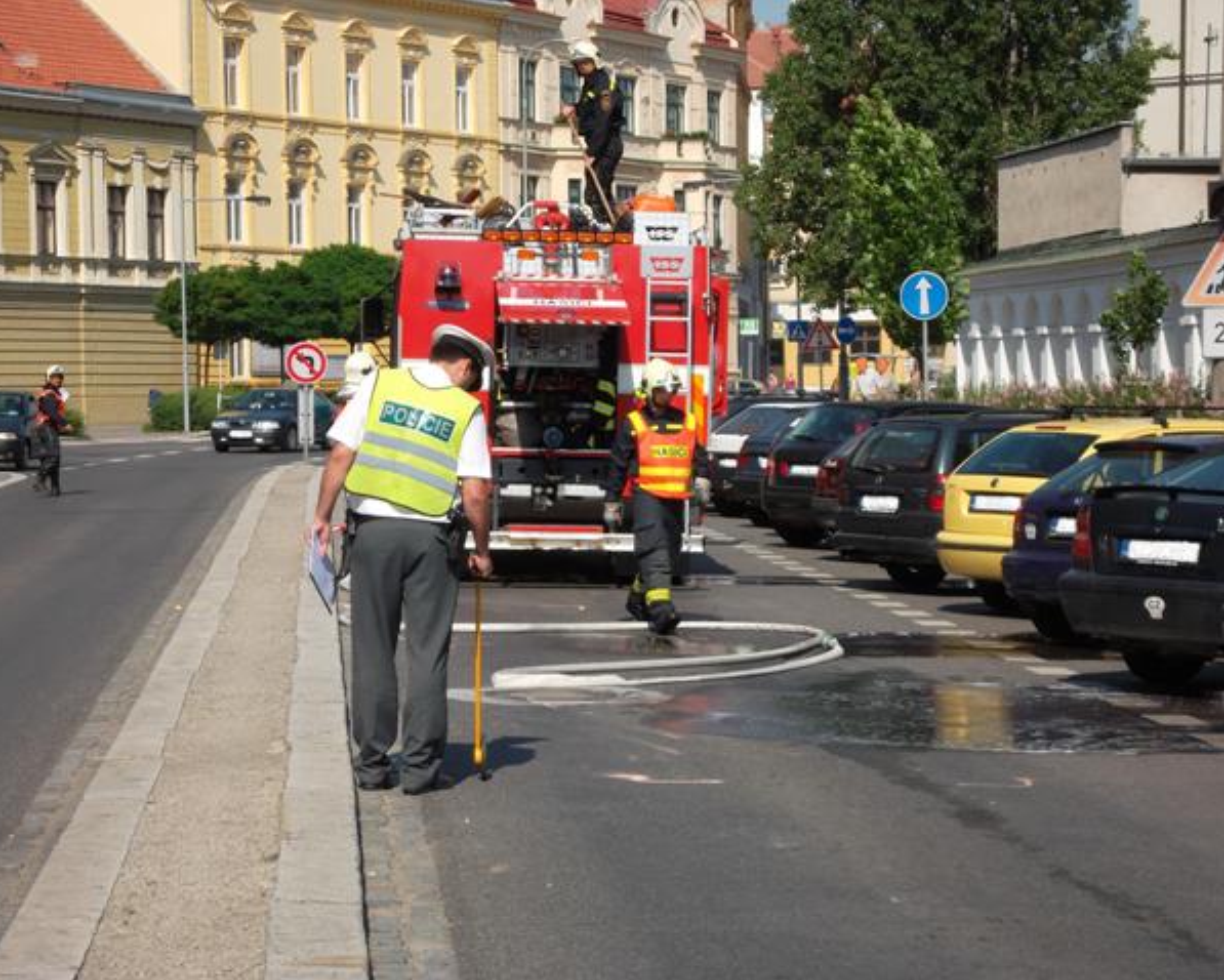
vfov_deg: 13.6
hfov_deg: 17.0
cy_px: 490
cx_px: 576
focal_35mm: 113
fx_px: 4095
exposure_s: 1/500
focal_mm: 19.6
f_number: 5
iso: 80
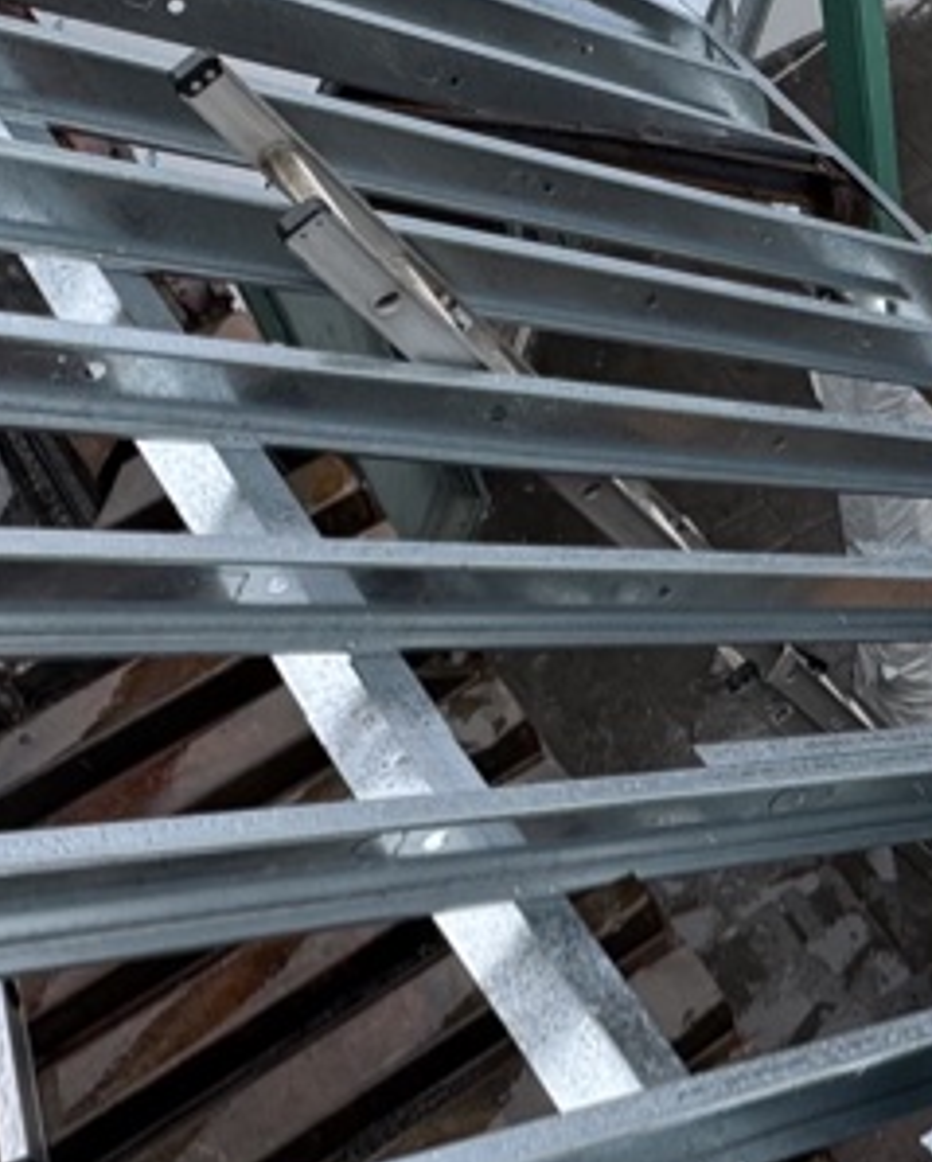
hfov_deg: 26.0
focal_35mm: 54
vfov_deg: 34.7
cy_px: 567
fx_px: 1859
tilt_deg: -55.4
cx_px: 1028
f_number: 2.2
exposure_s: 1/405
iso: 40
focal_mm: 2.22
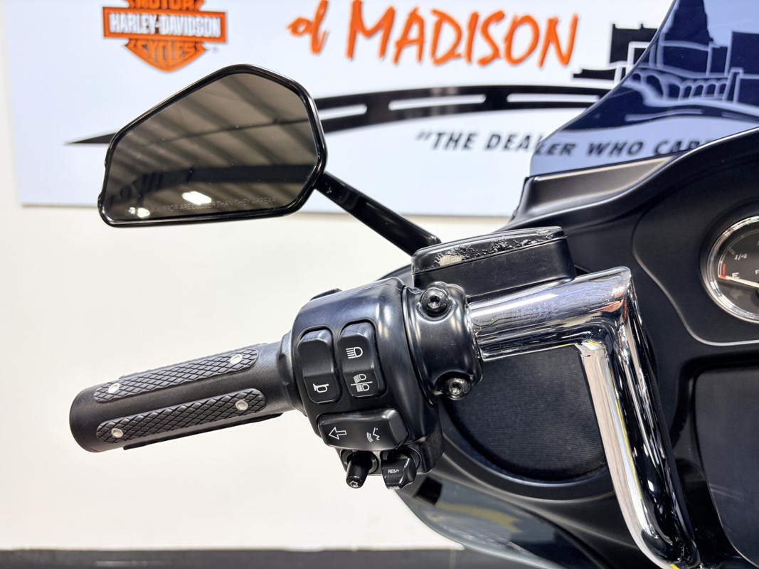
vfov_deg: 53.1
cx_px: 380
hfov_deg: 67.3
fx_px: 570
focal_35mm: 26
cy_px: 284
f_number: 1.6
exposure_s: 1/120
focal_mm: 5.96
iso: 50
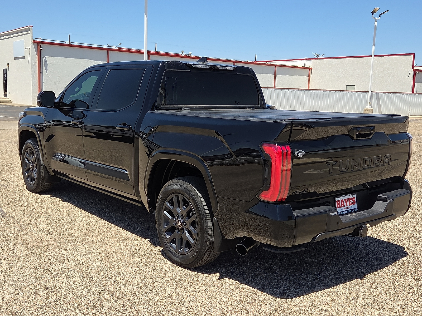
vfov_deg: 36.8
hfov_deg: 47.9
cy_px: 158
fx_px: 475
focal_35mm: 39
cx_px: 211
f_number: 1.8
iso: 77
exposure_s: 1/5000
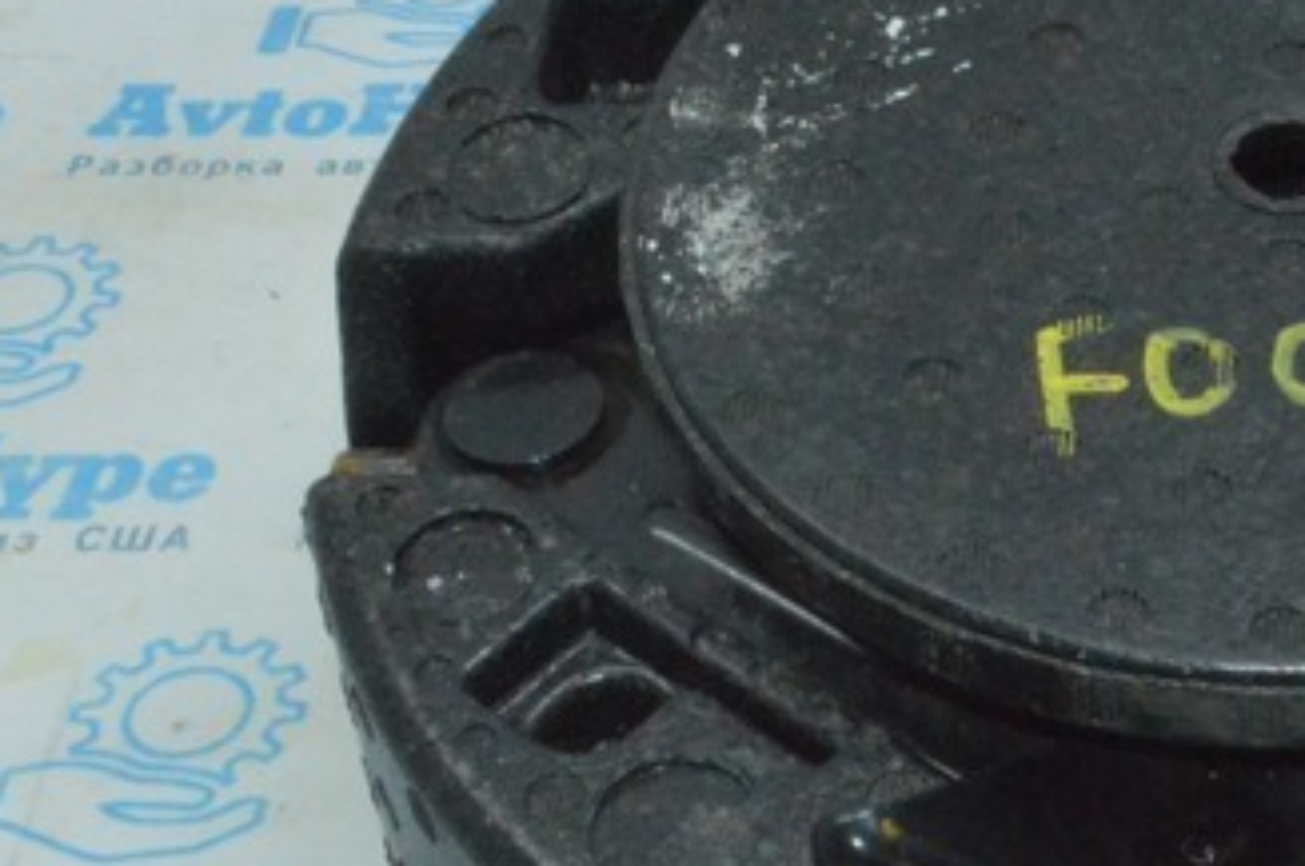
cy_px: 325
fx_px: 3402
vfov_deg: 14.5
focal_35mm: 94
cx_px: 1337
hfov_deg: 20.9
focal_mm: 20
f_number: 22
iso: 5600
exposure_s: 1/50
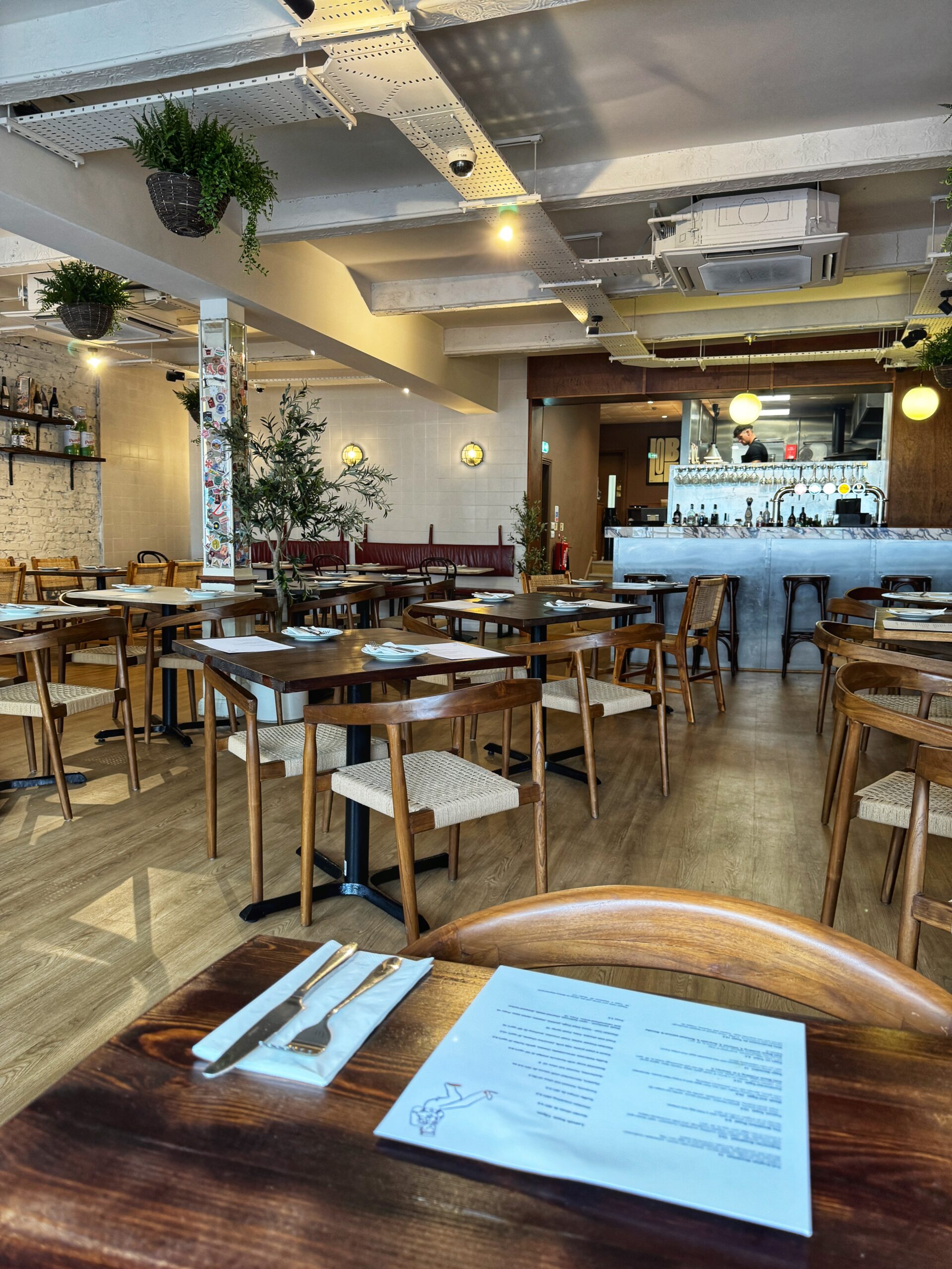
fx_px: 880
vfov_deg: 71.6
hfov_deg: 56.8
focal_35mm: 24
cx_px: 476
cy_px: 634
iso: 160
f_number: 1.78
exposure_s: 1/50
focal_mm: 6.76
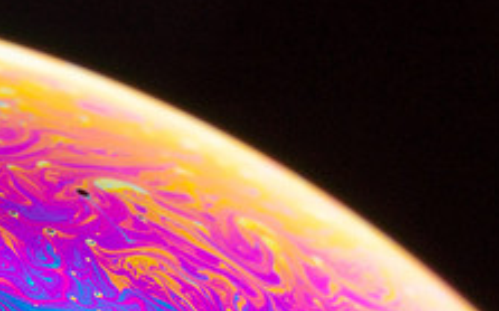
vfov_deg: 3.0
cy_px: 649
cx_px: -85
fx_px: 5884
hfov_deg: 4.8
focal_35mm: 433
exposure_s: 1/250
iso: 100
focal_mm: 90
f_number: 14
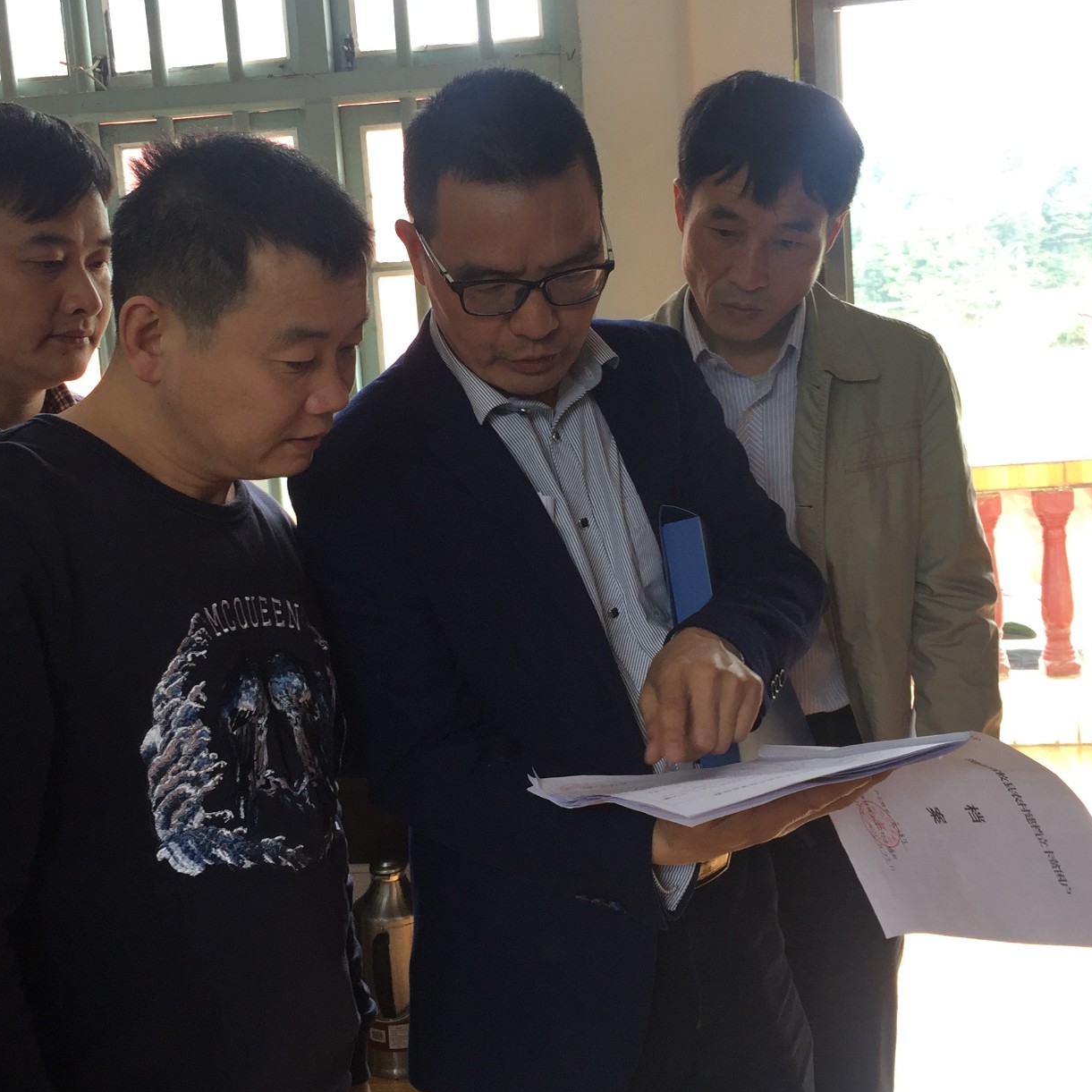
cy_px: 455
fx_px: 1499
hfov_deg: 40.0
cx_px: 517
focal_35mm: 42
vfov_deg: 39.9
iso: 40
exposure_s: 1/50
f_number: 2.2
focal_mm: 4.15
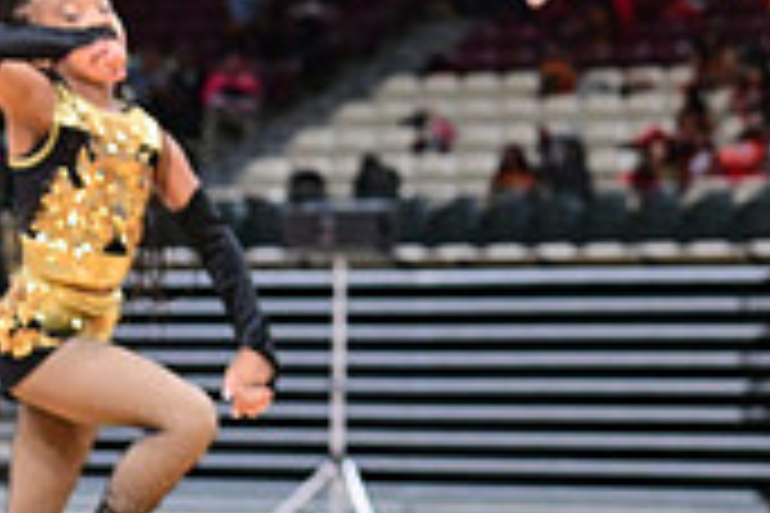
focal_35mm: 170
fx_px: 3636
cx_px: 765
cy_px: -274
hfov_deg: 12.0
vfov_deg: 7.9
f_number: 3.2
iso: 6400
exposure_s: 1/1000
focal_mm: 50
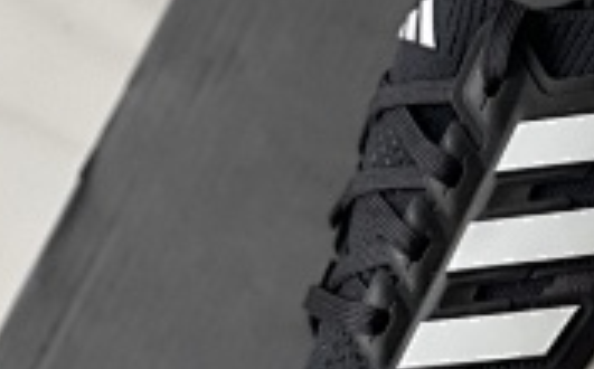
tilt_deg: -78.5
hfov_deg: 10.7
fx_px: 3103
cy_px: 361
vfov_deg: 6.8
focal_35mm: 192
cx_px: 735
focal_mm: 7.5
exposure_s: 1/98
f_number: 2.2
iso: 250
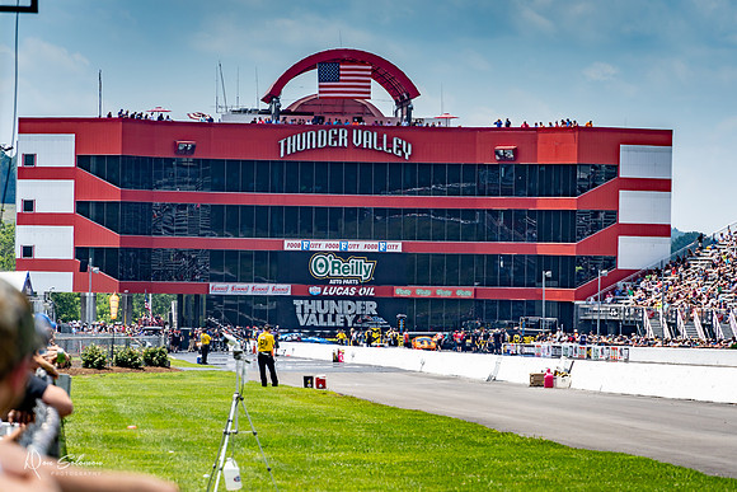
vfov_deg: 6.1
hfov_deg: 9.1
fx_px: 4640
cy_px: 263
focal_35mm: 227
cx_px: 375
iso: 100
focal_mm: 135
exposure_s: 1/800
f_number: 5.6
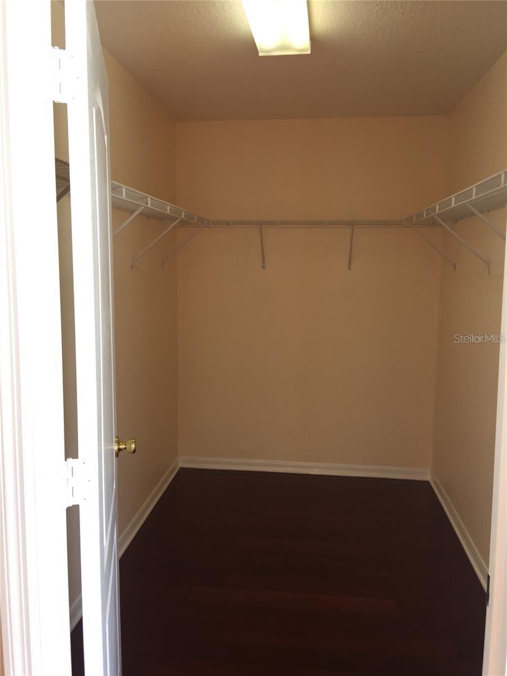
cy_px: 338
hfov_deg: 48.2
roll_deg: -0.7
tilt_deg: -6.1
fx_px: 566
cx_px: 254
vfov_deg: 61.7
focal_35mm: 29
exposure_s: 1/50
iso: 32
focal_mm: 4.15
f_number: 2.2
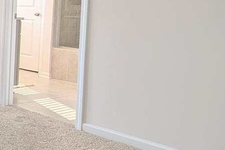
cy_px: 22
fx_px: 350
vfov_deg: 23.7
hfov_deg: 24.7
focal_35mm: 56
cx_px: -135
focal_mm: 2.23
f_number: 1.95
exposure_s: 1/120
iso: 38
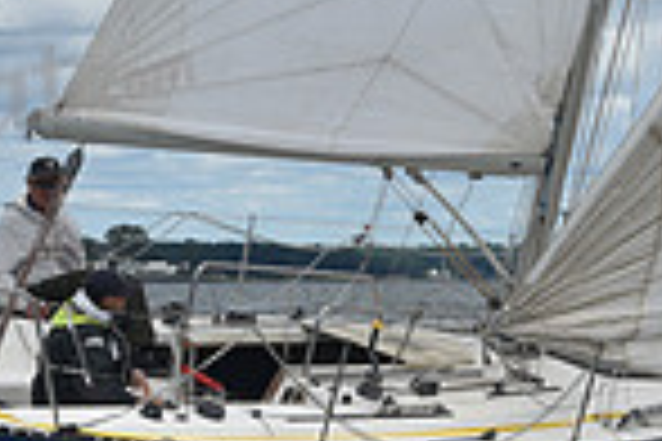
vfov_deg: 5.0
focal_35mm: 276
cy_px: 304
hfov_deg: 7.5
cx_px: 432
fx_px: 5075
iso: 250
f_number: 10
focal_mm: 70
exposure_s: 1/800
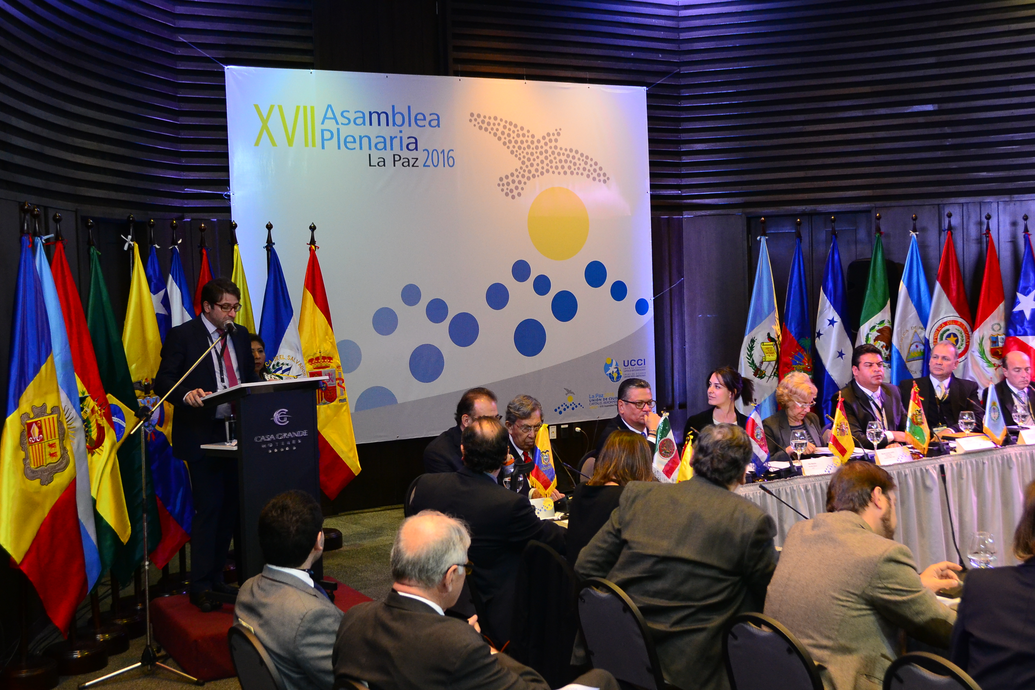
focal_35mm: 48
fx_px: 1380
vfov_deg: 28.1
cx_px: 518
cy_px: 345
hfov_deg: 41.1
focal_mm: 32
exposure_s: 1/50
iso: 1600
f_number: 5.6
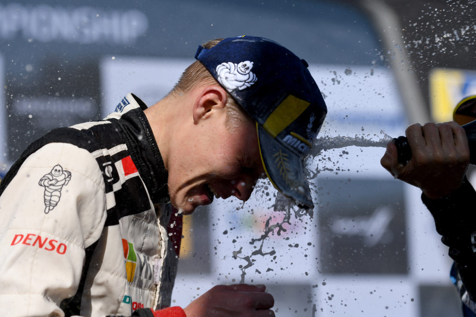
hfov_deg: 11.4
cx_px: 238
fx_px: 2380
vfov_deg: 7.6
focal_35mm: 180
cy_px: 158
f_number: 3.2
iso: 100
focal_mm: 120
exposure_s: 1/3200
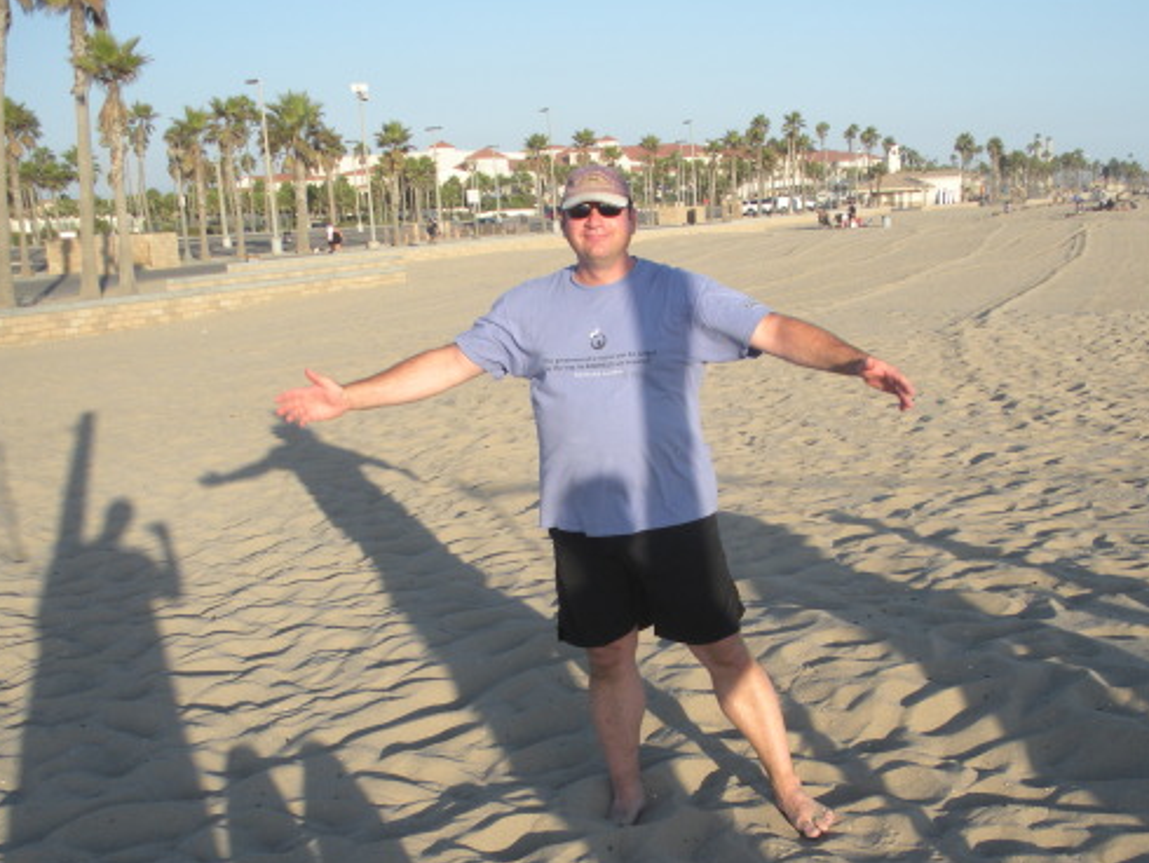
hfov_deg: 40.1
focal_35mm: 47
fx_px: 1561
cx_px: 718
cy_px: 556
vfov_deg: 30.7
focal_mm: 6.3
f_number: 3.5
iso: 64
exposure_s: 1/365
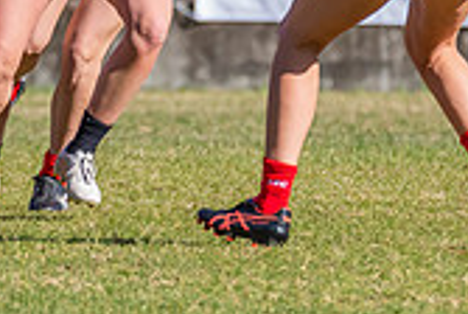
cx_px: 87
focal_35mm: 1882
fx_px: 24509
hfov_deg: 1.1
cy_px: 50
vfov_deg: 0.7
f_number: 9
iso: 800
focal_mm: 420
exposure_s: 1/1600
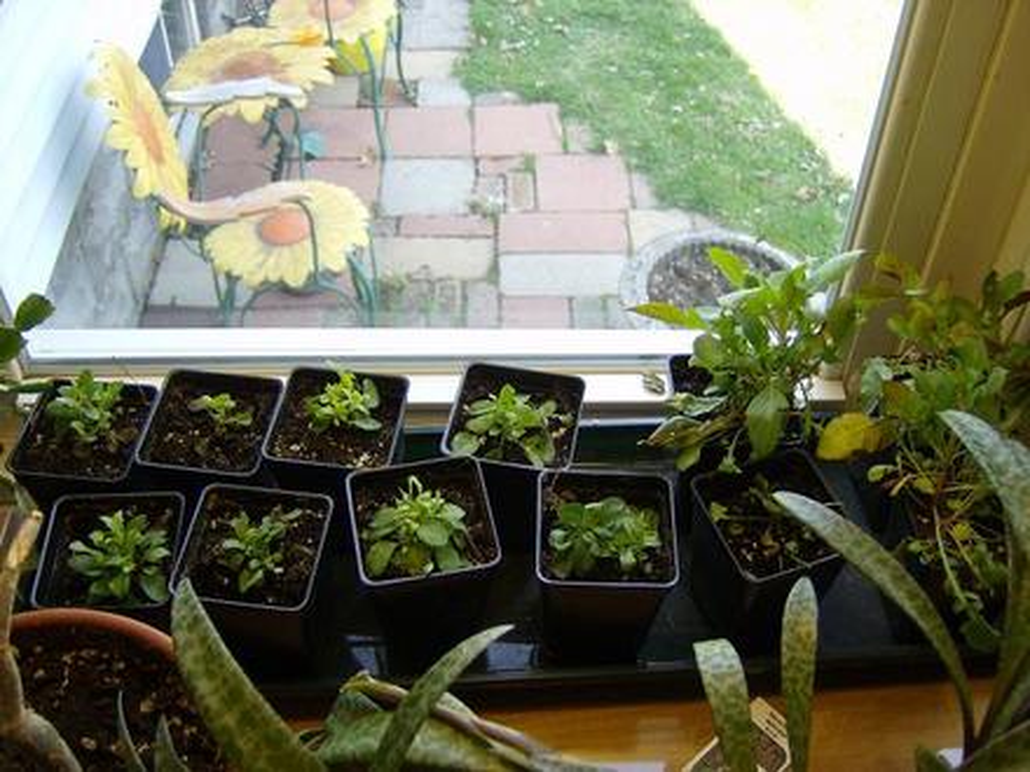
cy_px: 386
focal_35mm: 36
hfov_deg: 51.4
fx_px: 1071
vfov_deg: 39.7
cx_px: 515
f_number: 2.8
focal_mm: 6
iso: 100
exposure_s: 1/71.1
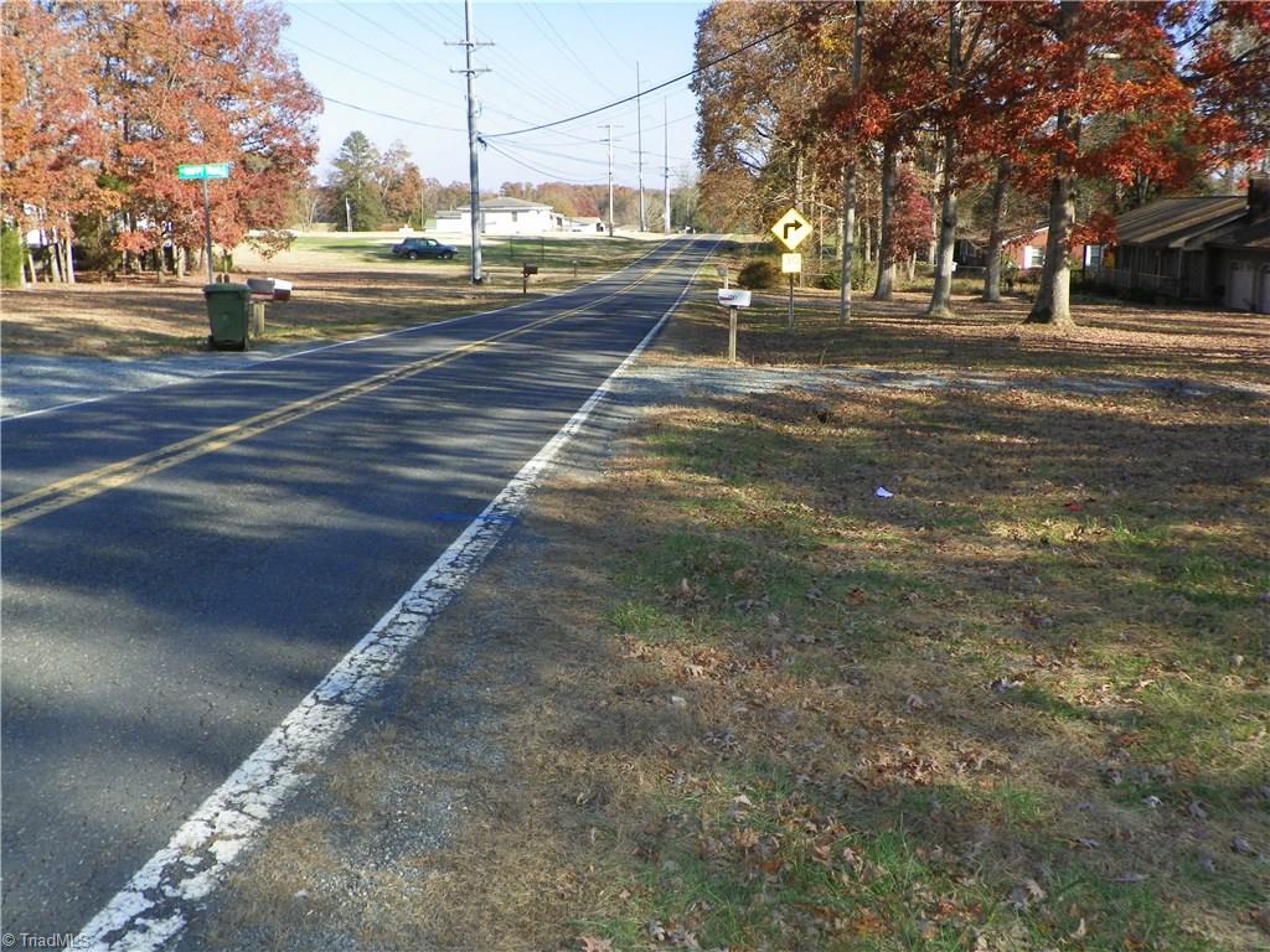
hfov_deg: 50.1
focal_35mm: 37
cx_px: 635
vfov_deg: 38.7
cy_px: 476
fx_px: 1357
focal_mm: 6.6
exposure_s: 1/320
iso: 64
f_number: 4
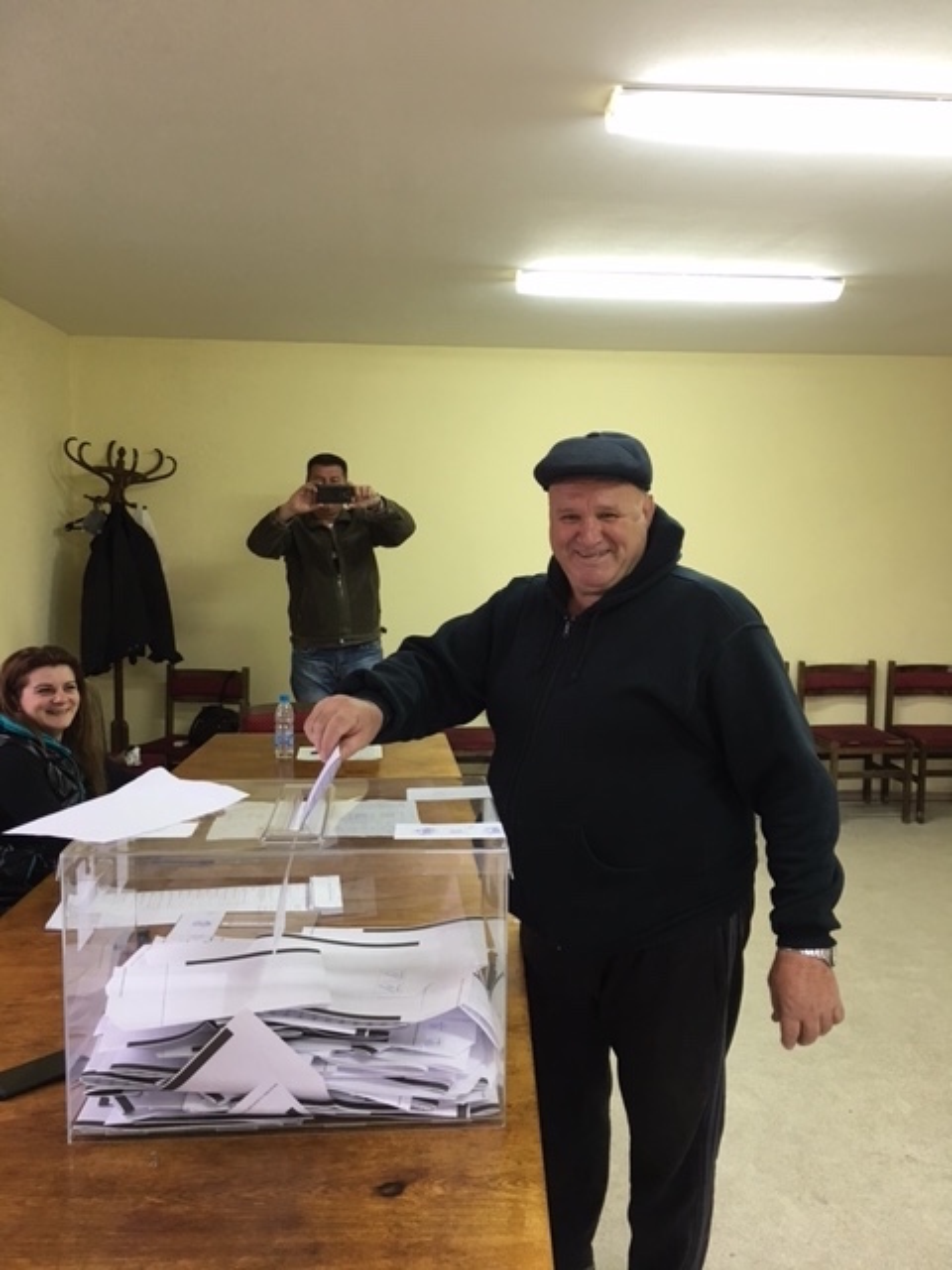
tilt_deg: -6.1
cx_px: 476
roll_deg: -1.3
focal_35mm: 29
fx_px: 1063
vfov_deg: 61.7
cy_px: 635
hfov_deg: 48.2
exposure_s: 1/17
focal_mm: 4.15
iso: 50
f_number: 2.2
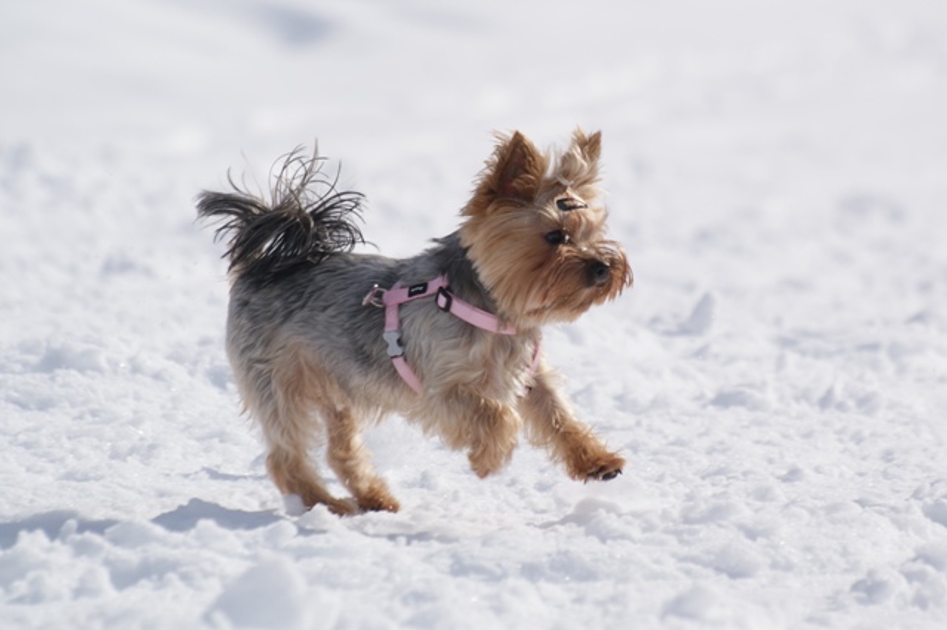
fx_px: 11042
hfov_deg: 4.9
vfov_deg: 3.3
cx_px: 474
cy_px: 315
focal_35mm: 420
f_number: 7.1
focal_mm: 280
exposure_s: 1/800
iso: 100
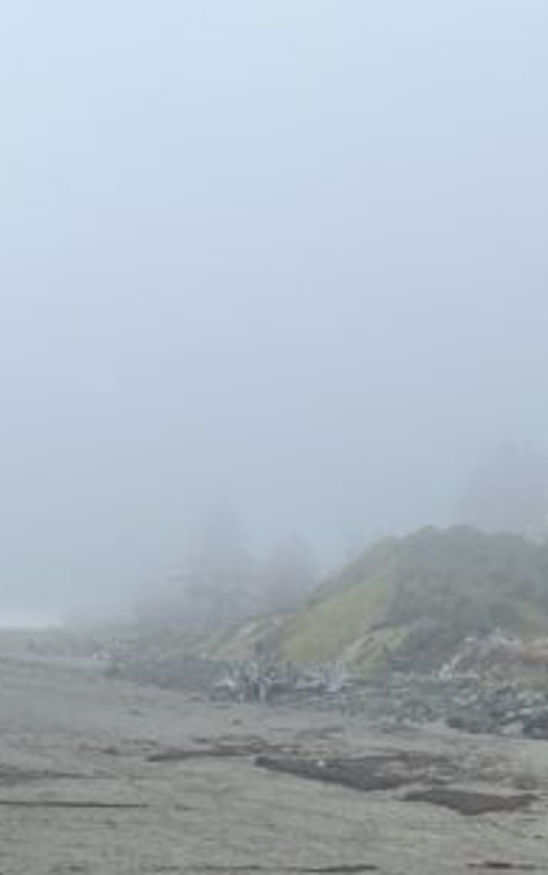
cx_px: 613
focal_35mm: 91
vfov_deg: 21.5
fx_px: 2172
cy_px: 977
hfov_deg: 14.0
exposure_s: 1/992
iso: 50
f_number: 1.6
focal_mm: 5.1
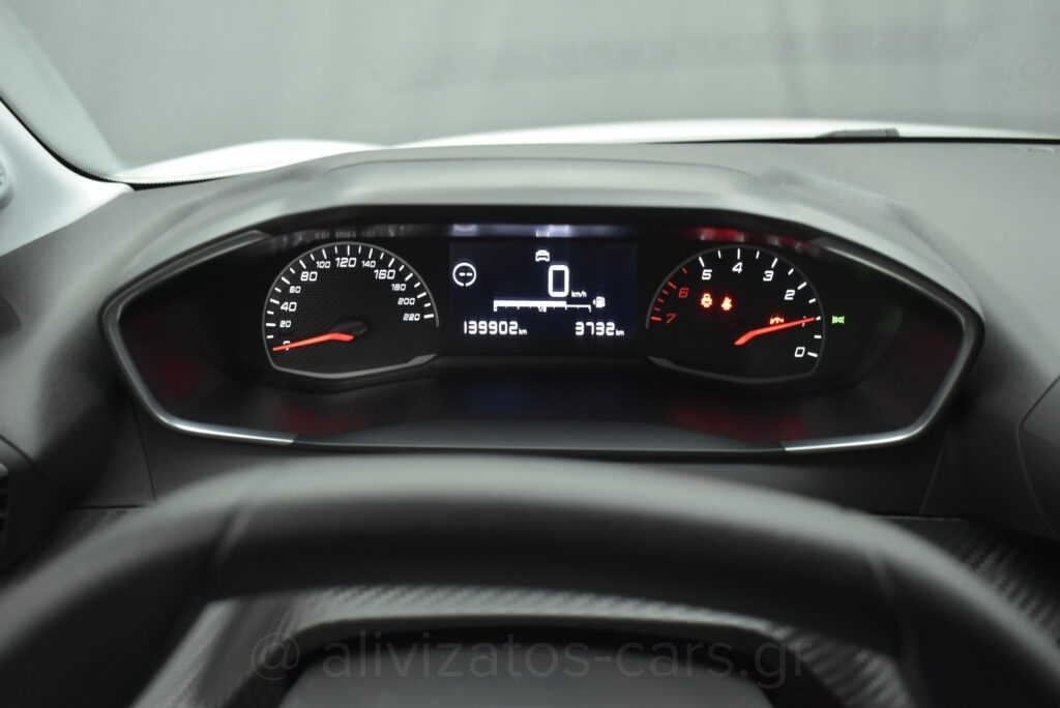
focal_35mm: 36
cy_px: 354
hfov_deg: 53.1
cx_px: 530
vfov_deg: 36.9
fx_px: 1061
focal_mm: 24
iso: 1600
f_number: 4
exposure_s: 1/50
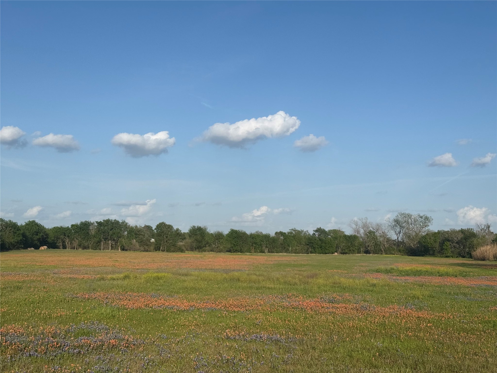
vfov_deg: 30.3
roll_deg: -1.3
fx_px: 689
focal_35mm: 48
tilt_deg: +5.0
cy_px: 186
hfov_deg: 39.7
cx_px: 248
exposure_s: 1/7874
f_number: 1.78
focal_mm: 6.76
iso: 64
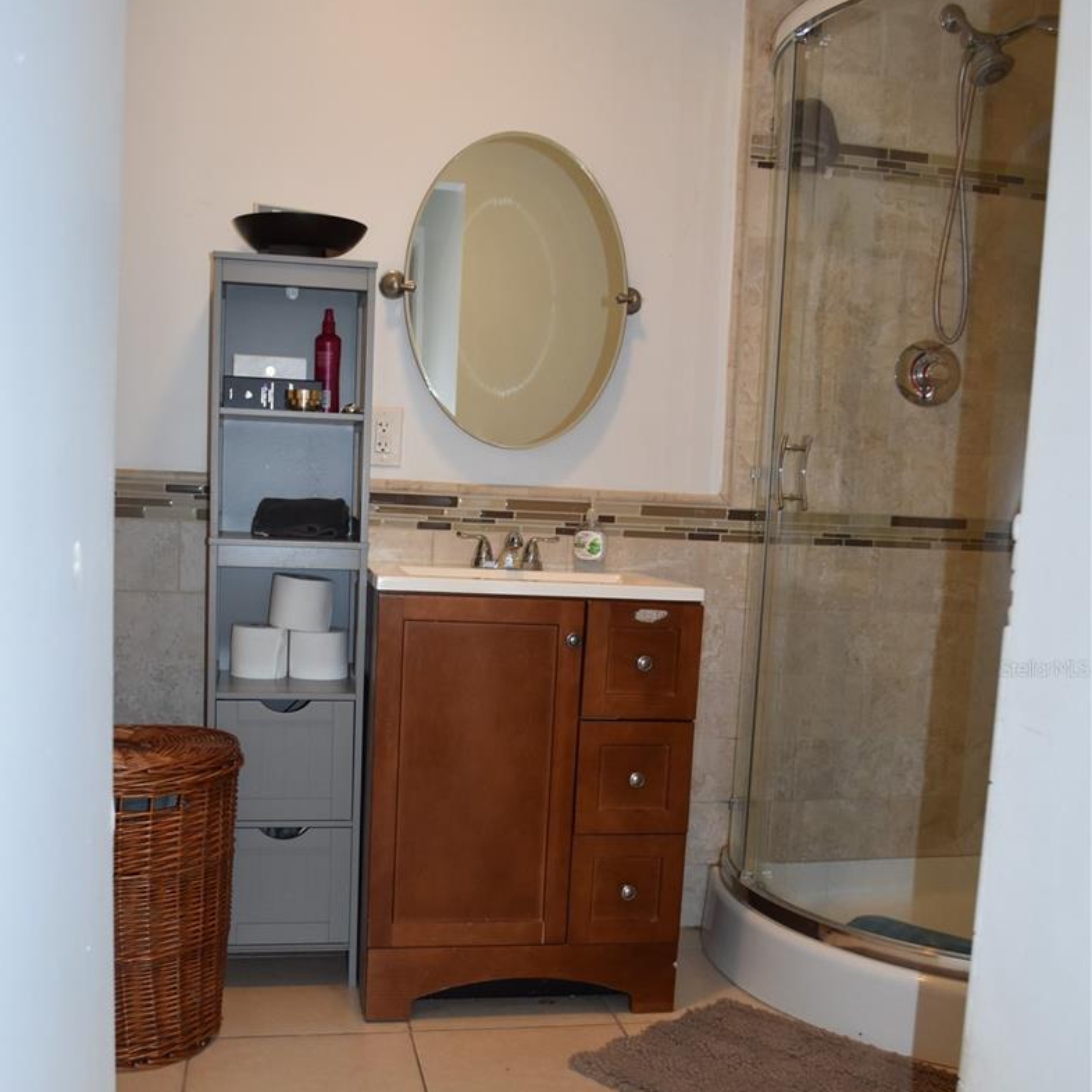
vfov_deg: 46.9
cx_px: 538
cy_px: 668
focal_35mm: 35
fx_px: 1249
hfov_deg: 47.2
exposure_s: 1/60
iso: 900
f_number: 3.5
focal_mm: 18
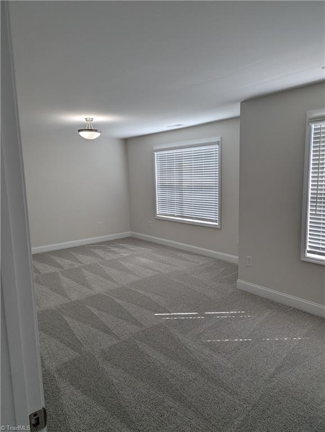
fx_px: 300
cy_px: 216
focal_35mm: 24
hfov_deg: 56.9
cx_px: 162
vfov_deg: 71.5
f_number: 1.85
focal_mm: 6.81
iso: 42
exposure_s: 1/173
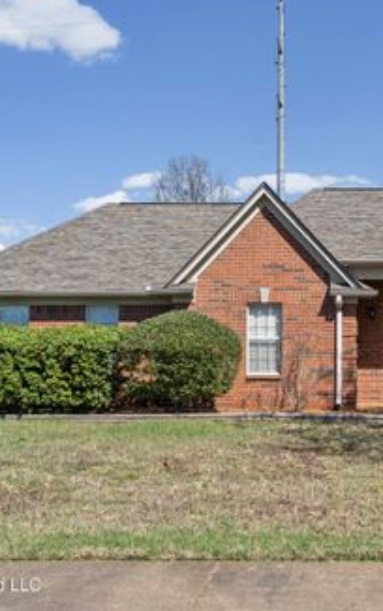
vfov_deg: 40.3
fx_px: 834
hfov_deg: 25.3
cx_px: 325
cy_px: 300
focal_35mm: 50
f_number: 9
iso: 800
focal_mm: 32
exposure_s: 1/640
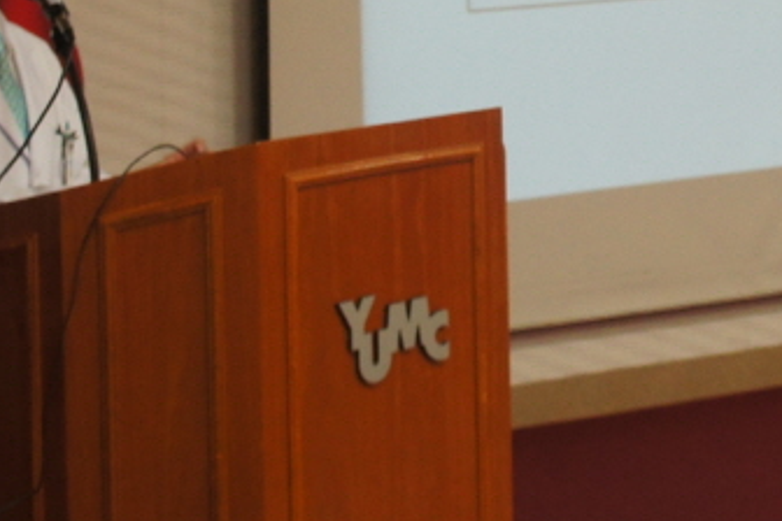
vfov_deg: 11.1
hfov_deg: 16.8
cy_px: -227
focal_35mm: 120
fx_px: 2604
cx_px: 717
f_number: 4.5
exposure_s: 1/30
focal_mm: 21
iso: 800
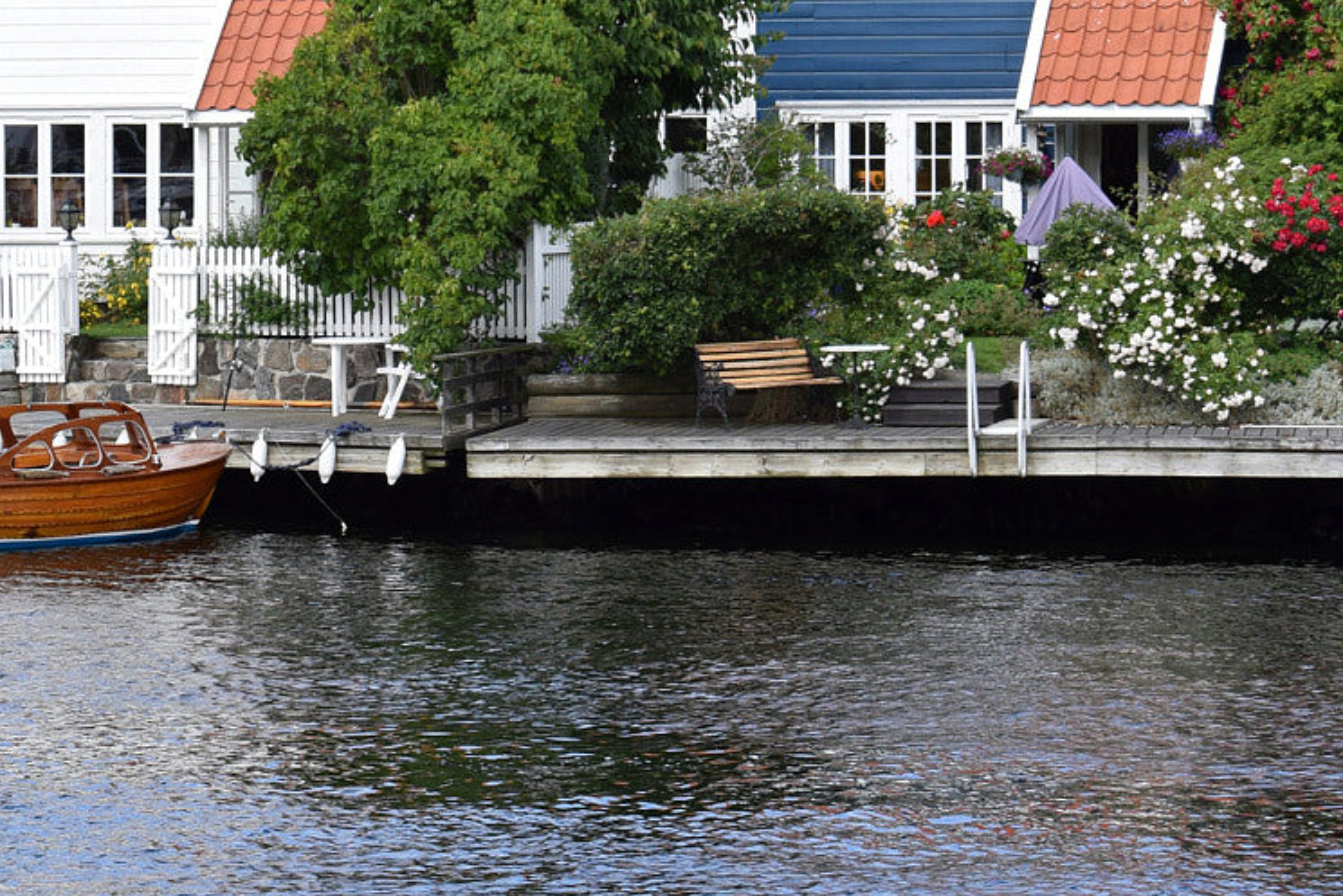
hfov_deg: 12.7
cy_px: 168
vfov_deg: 8.5
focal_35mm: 161
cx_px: 461
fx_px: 6007
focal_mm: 50
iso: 200
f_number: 8
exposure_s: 1/250
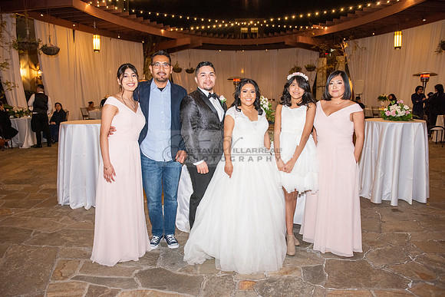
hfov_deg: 67.4
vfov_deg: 48.0
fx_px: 334
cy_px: 148
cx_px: 222
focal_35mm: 27
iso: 1600
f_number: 4
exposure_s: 1/160
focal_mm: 27
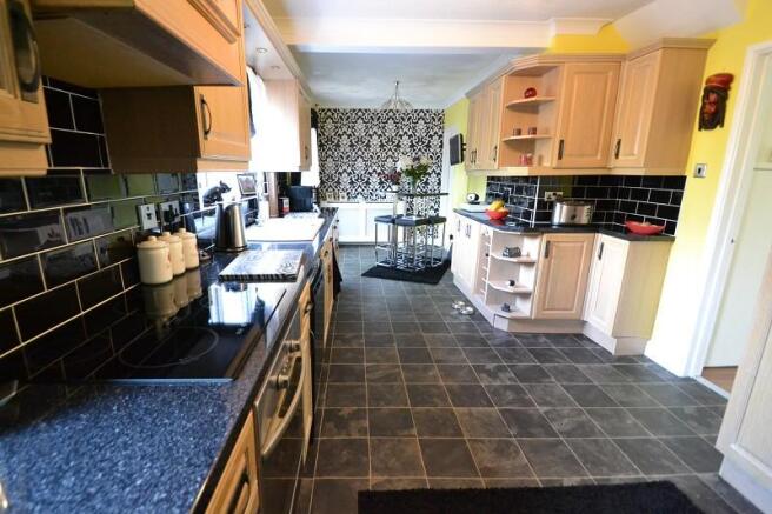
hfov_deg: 95.0
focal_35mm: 16
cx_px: 386
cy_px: 257
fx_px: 354
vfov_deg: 72.0
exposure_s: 1/50
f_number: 3.5
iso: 3200
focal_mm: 11
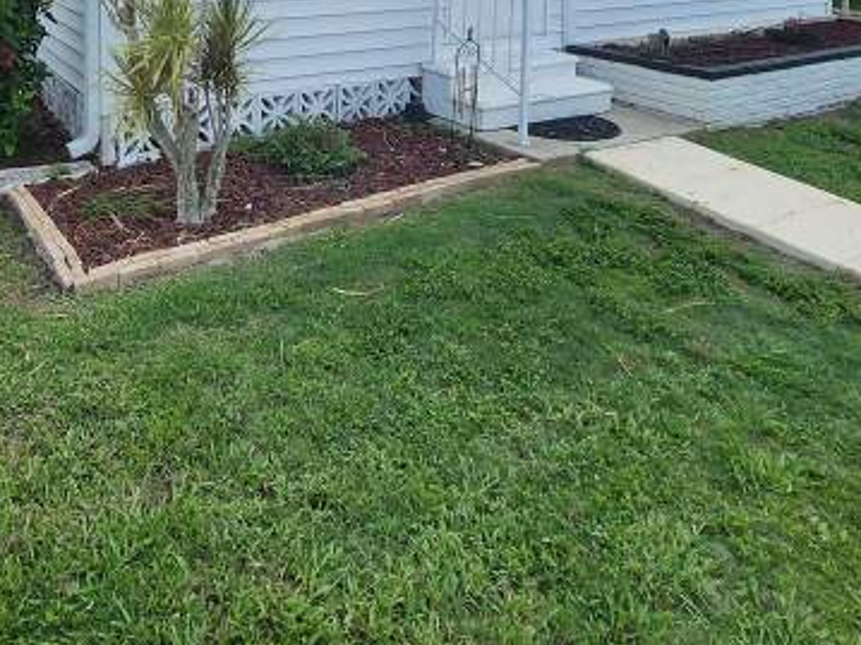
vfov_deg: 40.0
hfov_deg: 59.4
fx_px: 721
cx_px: 249
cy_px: -50
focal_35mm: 29
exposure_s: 1/2450
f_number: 2.2
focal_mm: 2.2
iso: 50
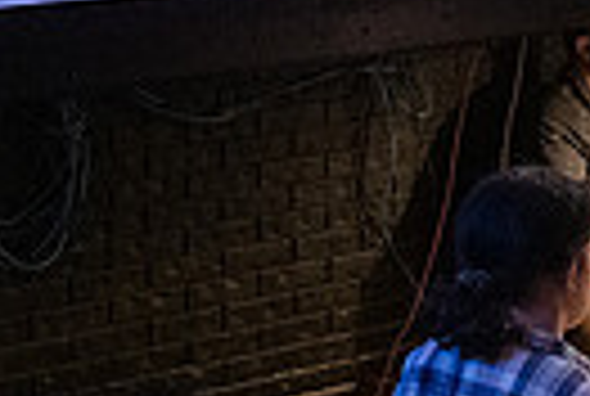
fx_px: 1741
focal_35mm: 106
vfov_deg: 12.0
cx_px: 360
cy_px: -317
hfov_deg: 19.2
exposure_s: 1/320
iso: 6400
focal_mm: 24
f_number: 2.8
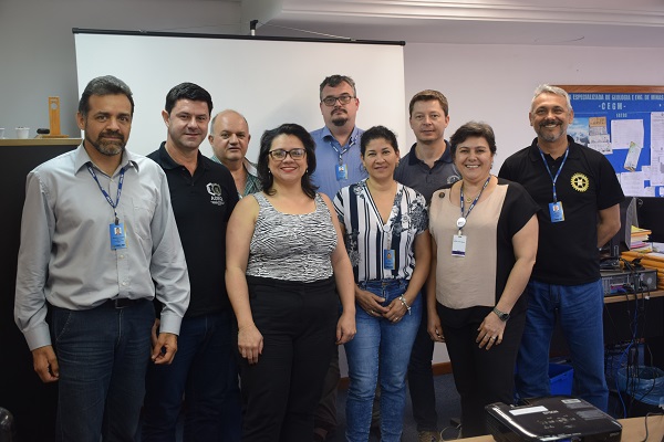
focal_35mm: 40
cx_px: 332
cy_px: 221
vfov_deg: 33.0
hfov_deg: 47.9
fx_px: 747
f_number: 4
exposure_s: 1/60
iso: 500
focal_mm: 27
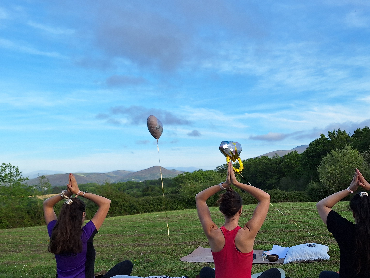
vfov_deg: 42.8
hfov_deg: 55.0
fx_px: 353
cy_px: 166
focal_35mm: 33
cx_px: 221
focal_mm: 5.54
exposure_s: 1/1451
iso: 40
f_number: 1.8
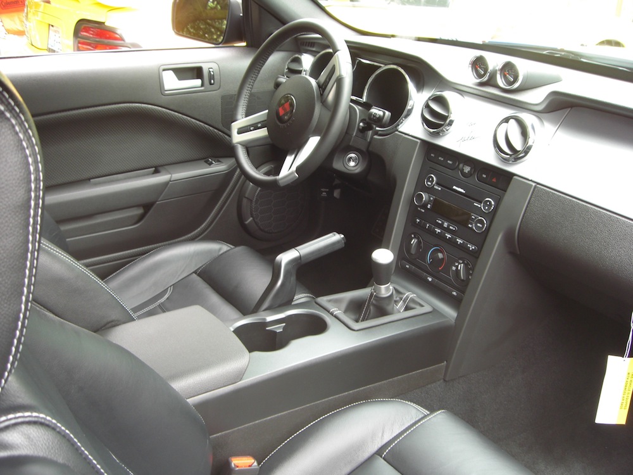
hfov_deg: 49.0
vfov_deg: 37.7
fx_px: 695
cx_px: 316
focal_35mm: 38
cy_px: 238
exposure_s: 1/50
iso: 100
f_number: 2.7
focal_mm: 6.2
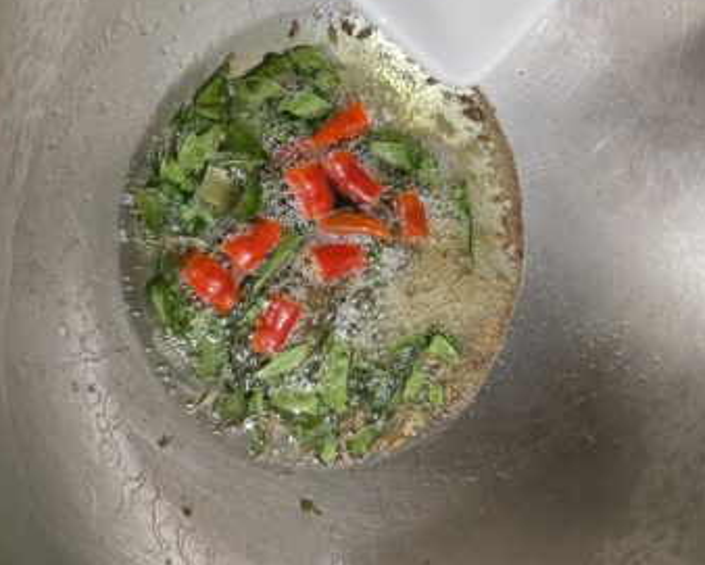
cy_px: 74
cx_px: 317
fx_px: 1211
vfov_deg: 25.6
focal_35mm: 58
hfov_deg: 32.4
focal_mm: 4.2
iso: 160
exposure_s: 1/50
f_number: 1.6
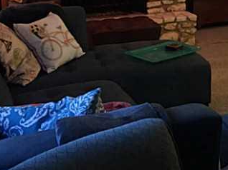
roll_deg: -0.8
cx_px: 282
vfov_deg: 19.2
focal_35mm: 73
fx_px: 480
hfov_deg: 24.0
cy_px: -21
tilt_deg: -6.7
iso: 160
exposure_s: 1/30
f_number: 2.2
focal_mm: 4.15
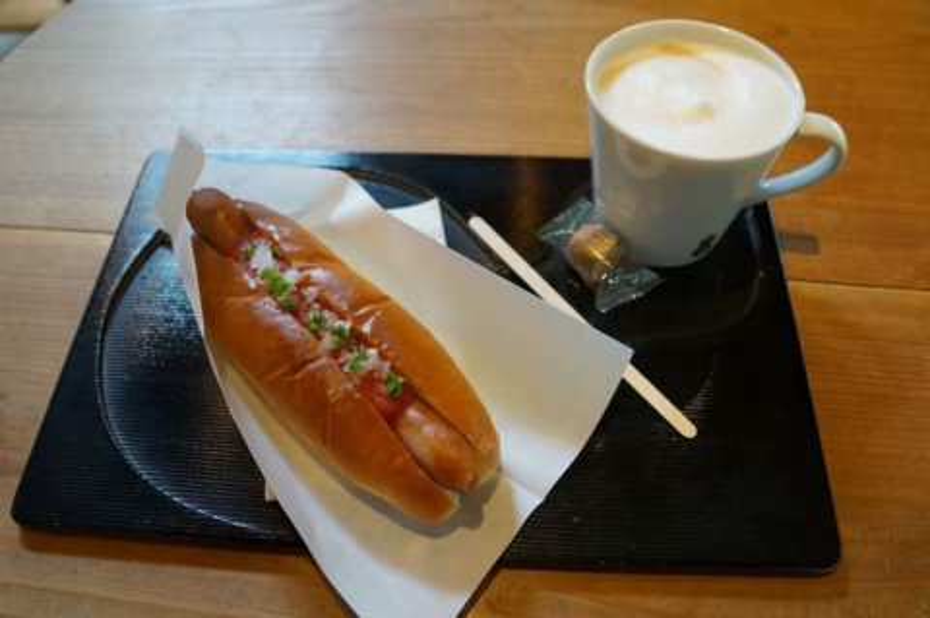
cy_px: 309
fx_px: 697
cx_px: 465
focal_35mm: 27
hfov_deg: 67.4
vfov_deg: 47.8
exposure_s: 1/40
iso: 800
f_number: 3.5
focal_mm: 18
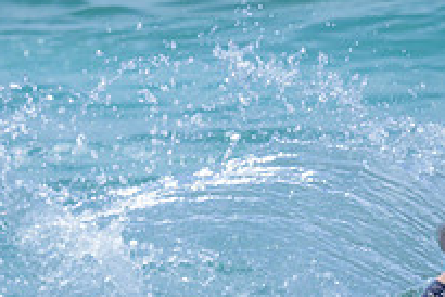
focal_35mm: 3321
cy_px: 152
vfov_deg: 0.4
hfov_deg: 0.6
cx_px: 133
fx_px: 41079
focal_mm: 800
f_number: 6.3
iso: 200
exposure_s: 1/3200
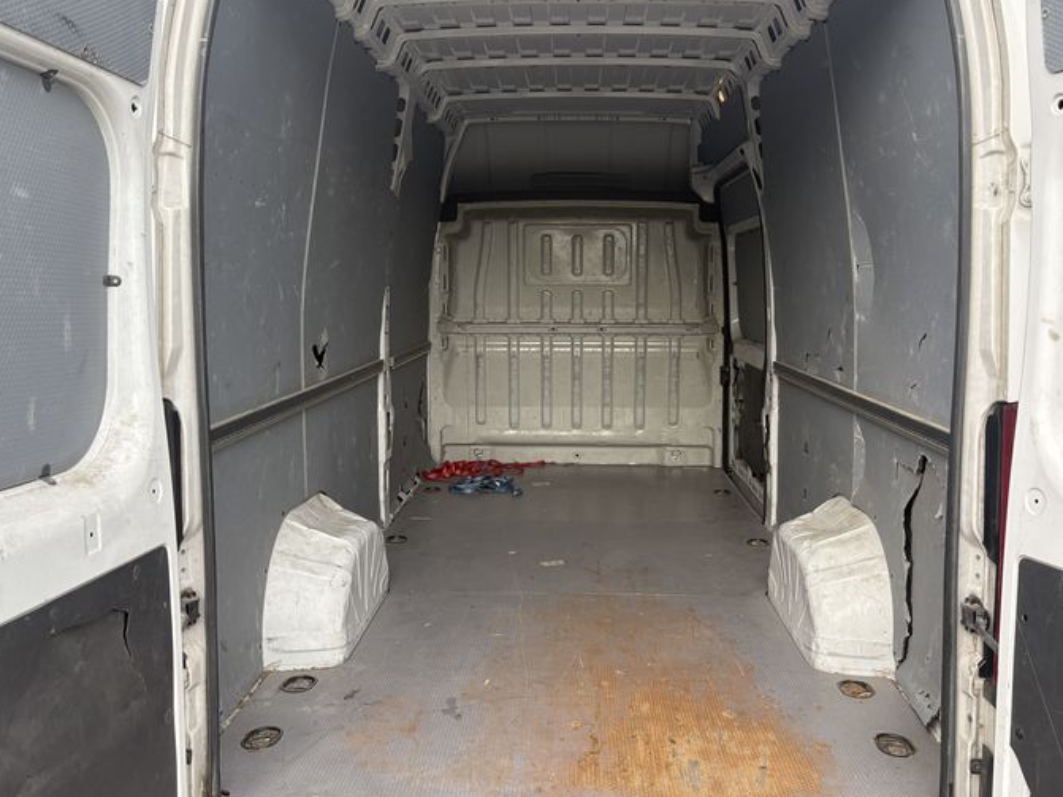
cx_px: 559
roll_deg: -0.2
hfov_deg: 58.3
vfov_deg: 45.3
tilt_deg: -4.7
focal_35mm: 31
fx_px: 952
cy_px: 342
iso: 50
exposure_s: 1/475
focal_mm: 5.96
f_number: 1.6
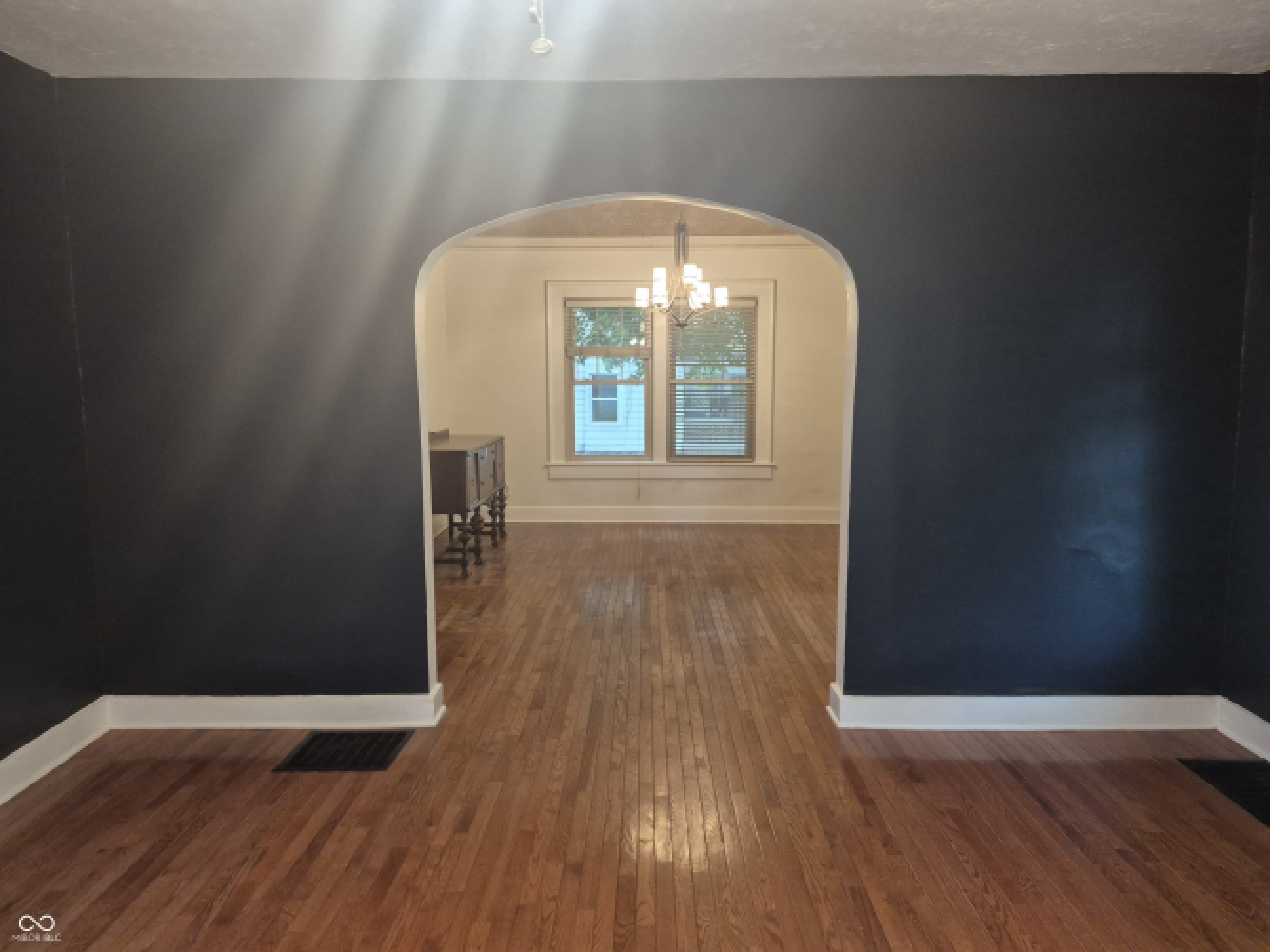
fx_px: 844
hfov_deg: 73.9
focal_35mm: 23
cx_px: 635
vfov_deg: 58.9
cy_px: 476
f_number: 1.8
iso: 640
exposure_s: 1/120
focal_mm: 5.4
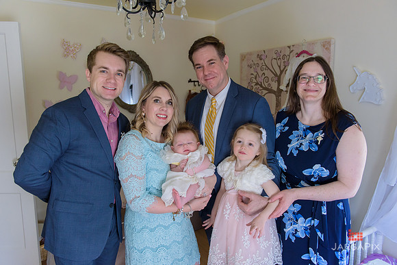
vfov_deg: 49.6
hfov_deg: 69.4
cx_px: 198
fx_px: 287
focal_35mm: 26
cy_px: 132
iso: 1600
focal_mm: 26
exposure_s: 1/125
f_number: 3.2
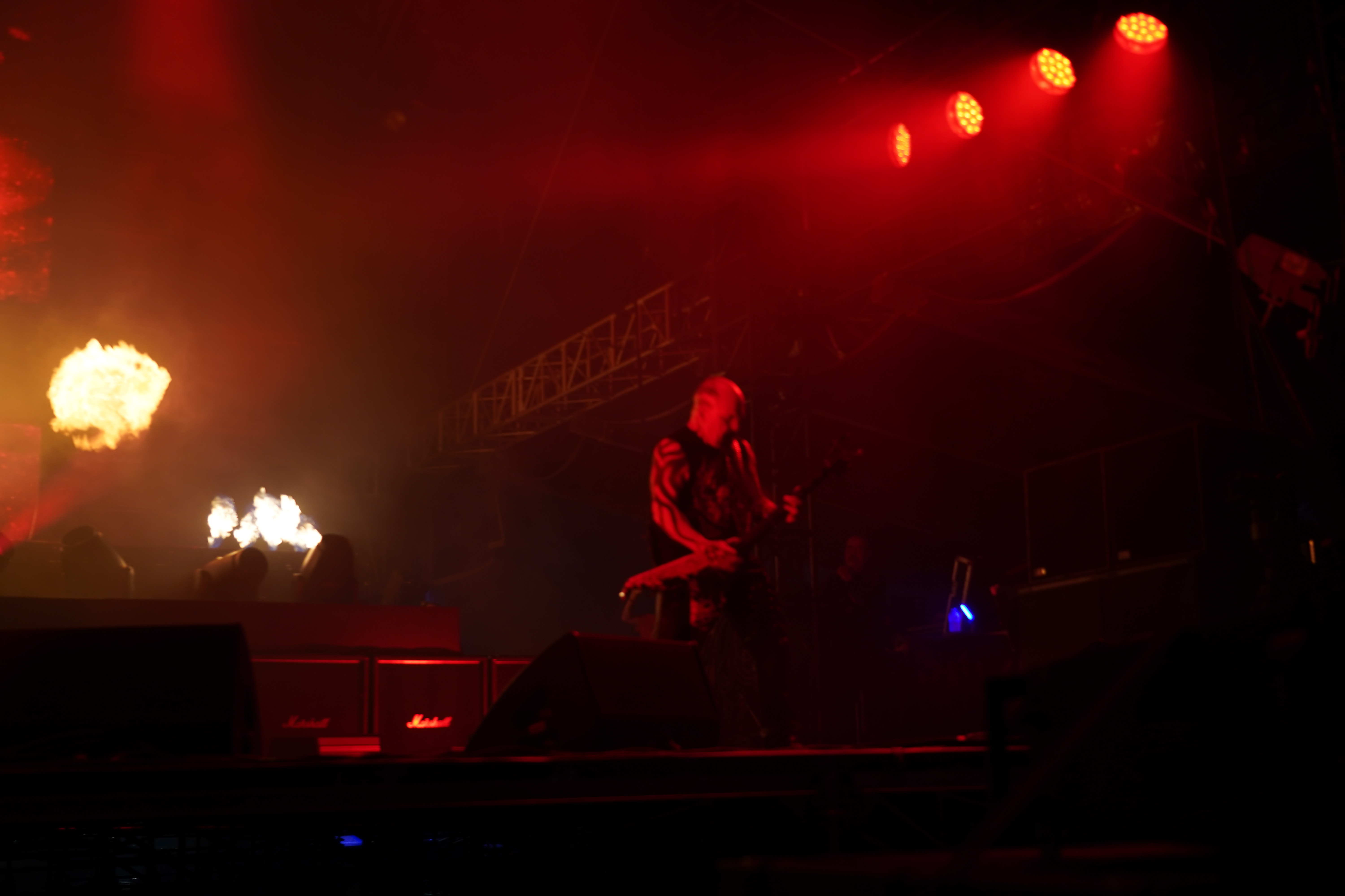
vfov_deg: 31.9
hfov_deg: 46.4
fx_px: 1569
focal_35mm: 42
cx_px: 672
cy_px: 448
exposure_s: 1/50
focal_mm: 42
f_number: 4
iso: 250
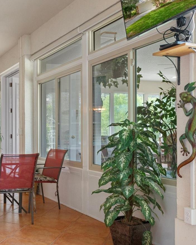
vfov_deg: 44.7
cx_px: -4
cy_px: 135
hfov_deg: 33.1
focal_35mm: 41
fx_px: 297
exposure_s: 1/6
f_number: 8
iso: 320
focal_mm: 16
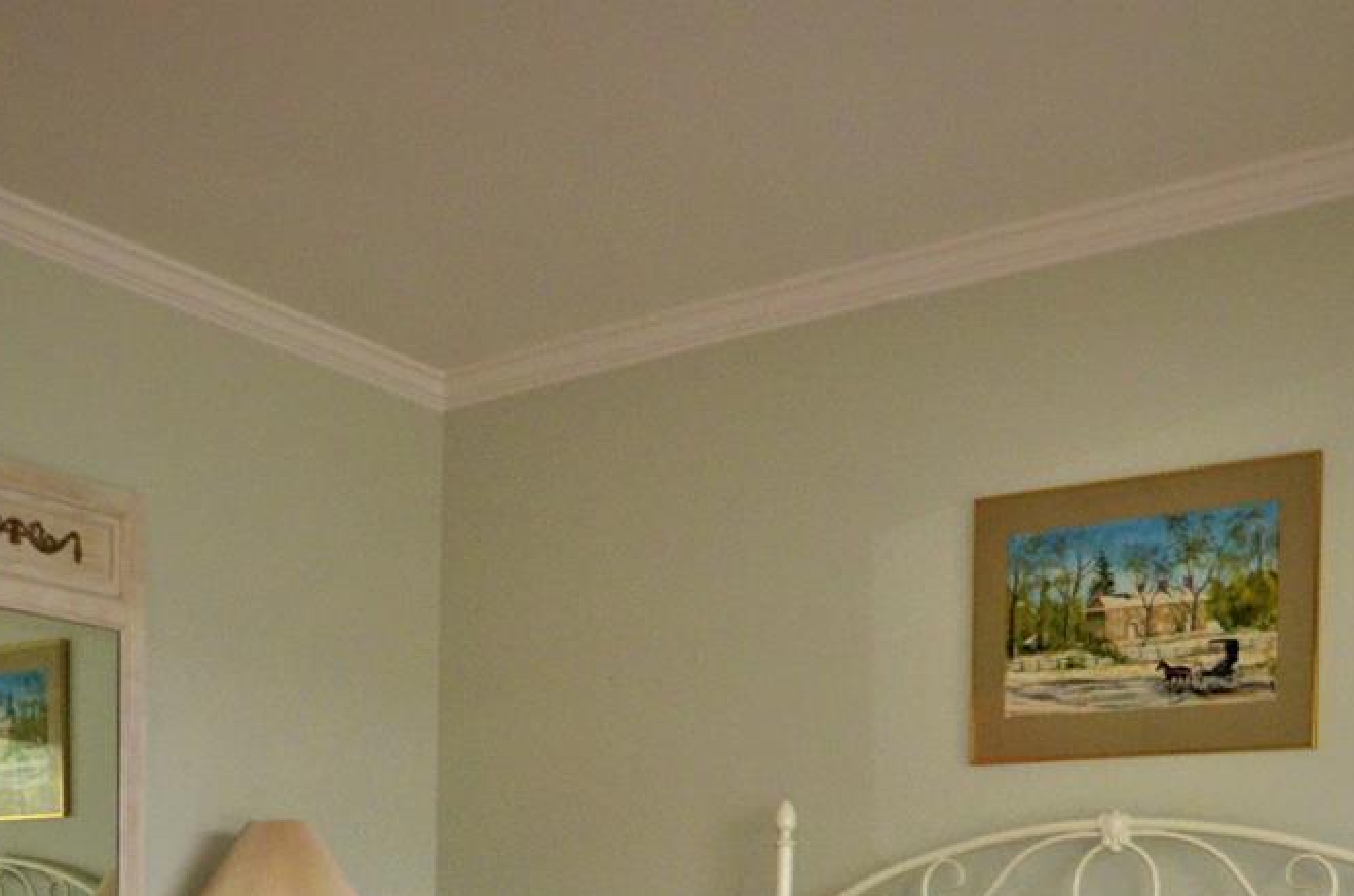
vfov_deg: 29.3
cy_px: 986
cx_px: 756
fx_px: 1538
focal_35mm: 41
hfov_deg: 47.4
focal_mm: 12
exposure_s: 1/60
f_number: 3.8
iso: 2500
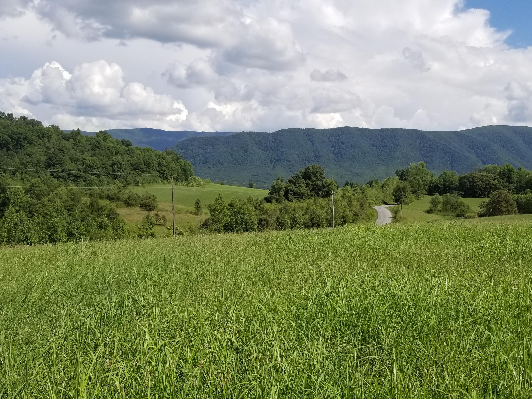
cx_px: 266
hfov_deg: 67.3
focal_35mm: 26
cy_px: 200
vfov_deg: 53.1
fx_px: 400
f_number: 1.7
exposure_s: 1/2904
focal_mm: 4.3
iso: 50
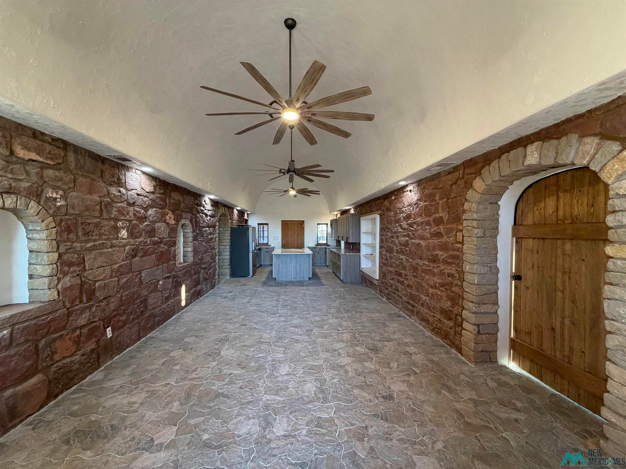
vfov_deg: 85.7
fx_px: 253
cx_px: 313
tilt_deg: -0.8
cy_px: 234
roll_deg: +0.0
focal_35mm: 14
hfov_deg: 102.1
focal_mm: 2.22
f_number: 2.2
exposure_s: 1/60
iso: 250
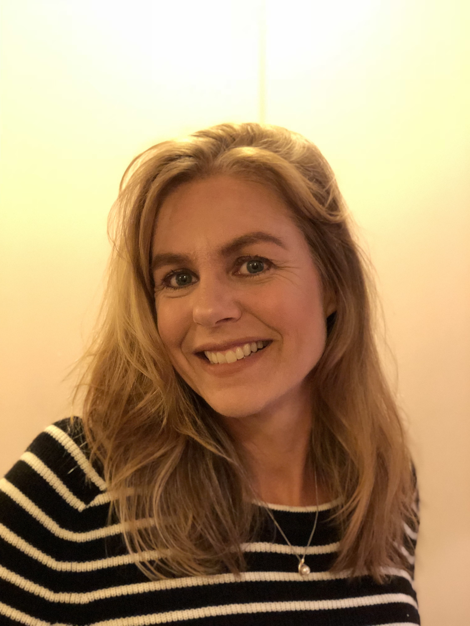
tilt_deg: -3.7
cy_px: 313
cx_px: 235
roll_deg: +0.4
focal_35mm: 57
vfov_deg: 33.8
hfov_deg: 25.7
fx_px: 1032
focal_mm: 6.6
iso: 1250
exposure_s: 1/60
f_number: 2.8
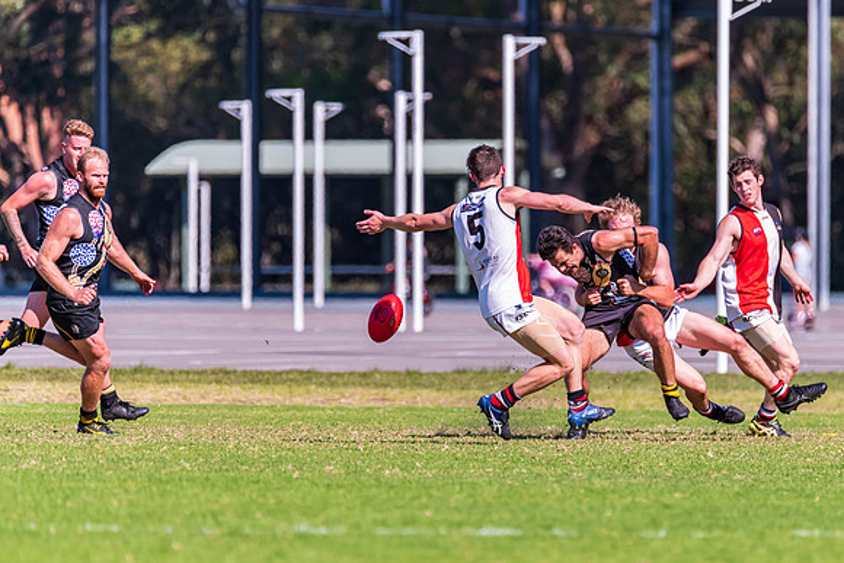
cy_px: 324
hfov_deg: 3.1
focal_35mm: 674
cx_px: 508
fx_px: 15813
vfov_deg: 2.0
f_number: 6.3
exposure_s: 1/2500
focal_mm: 550
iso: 800
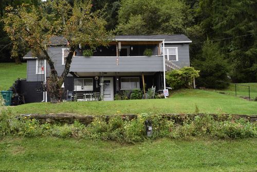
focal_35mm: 30
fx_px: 214
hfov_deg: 61.9
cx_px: 128
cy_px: 86
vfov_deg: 43.7
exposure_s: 1/250
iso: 220
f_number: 8
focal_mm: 20
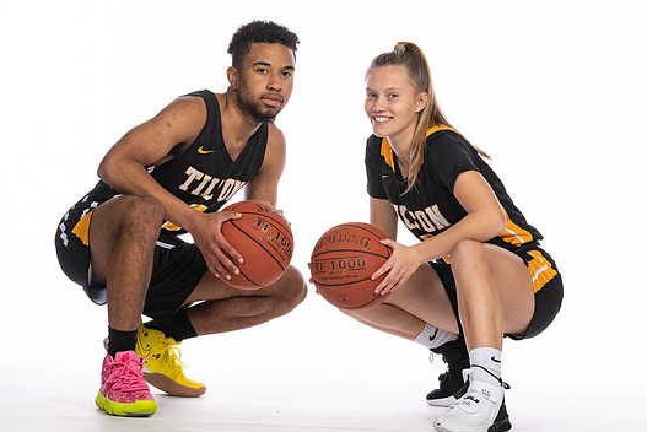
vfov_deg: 7.1
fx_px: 3506
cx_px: 333
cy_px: 215
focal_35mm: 195
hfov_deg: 10.5
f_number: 5.6
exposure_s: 1/100
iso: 100
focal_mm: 100
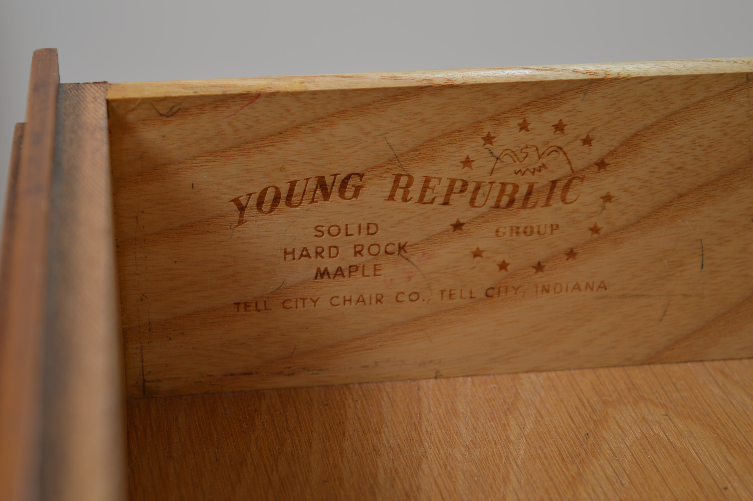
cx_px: 376
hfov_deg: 24.6
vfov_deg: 16.5
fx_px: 1724
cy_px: 250
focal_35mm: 82
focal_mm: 55
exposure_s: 1/125
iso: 100
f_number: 5.6
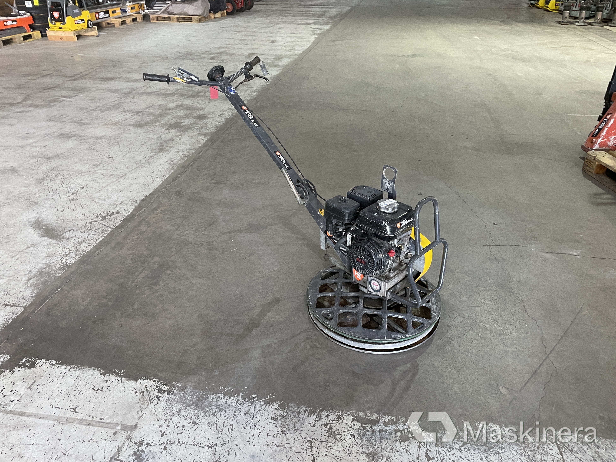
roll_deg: +1.3
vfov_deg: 51.3
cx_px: 312
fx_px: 480
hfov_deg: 65.3
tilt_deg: -29.2
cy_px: 227
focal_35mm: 27
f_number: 1.6
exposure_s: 1/60
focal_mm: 4.2
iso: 250
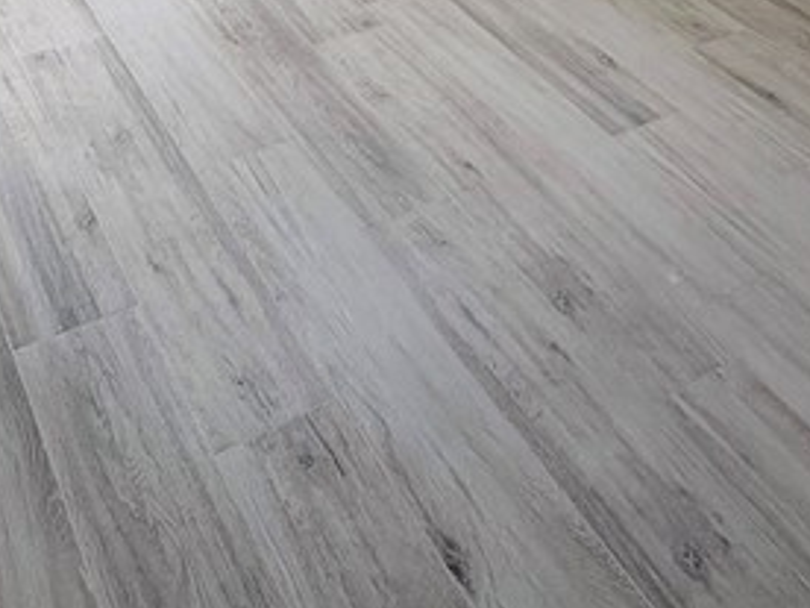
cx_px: 519
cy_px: -417
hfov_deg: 36.5
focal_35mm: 52
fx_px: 1217
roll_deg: -5.1
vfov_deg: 21.2
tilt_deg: -9.8
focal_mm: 2.22
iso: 64
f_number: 2.2
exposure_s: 1/137
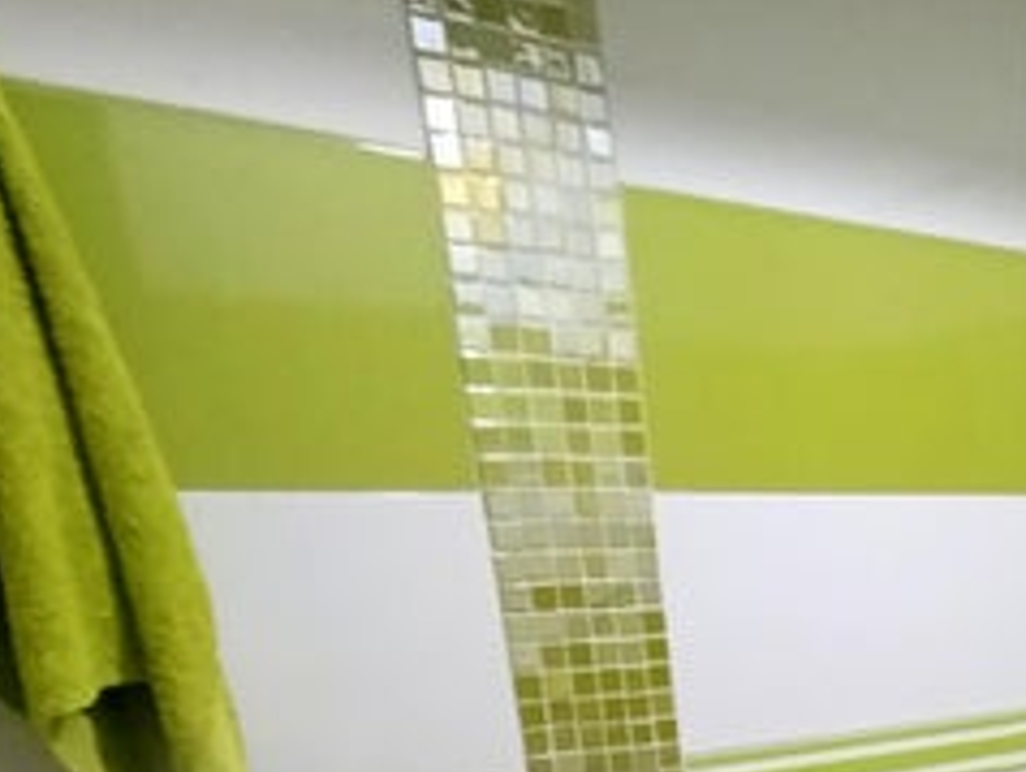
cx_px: 1108
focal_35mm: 43
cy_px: 996
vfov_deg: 28.0
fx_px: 1276
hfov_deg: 37.3
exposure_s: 1/20
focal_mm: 1.65
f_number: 2.2
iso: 800
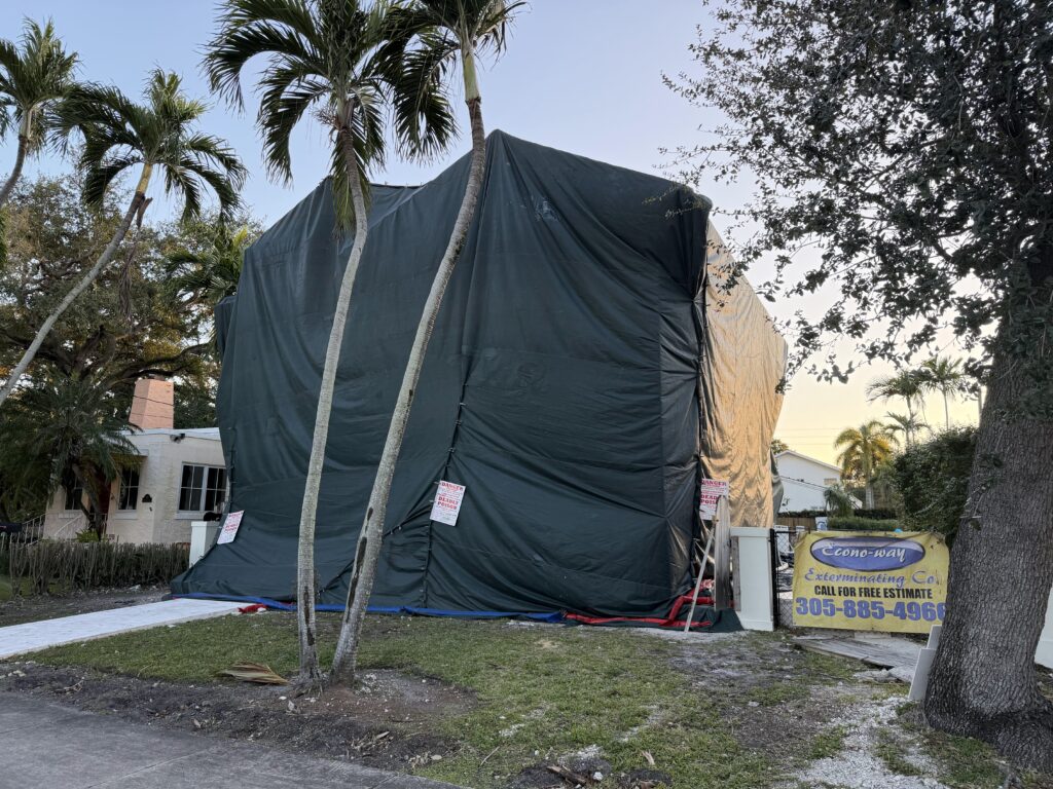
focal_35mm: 24
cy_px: 394
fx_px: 730
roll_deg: -0.7
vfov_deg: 56.8
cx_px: 526
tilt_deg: +11.0
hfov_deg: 71.6
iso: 80
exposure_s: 1/302
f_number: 1.78
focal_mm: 6.76
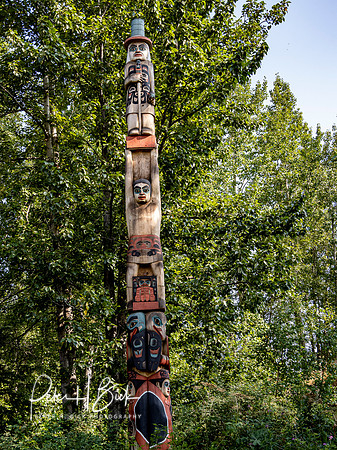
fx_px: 728
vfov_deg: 34.4
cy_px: 225
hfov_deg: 26.1
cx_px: 168
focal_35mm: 56
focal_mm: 28
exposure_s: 1/320
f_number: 5.6
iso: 400
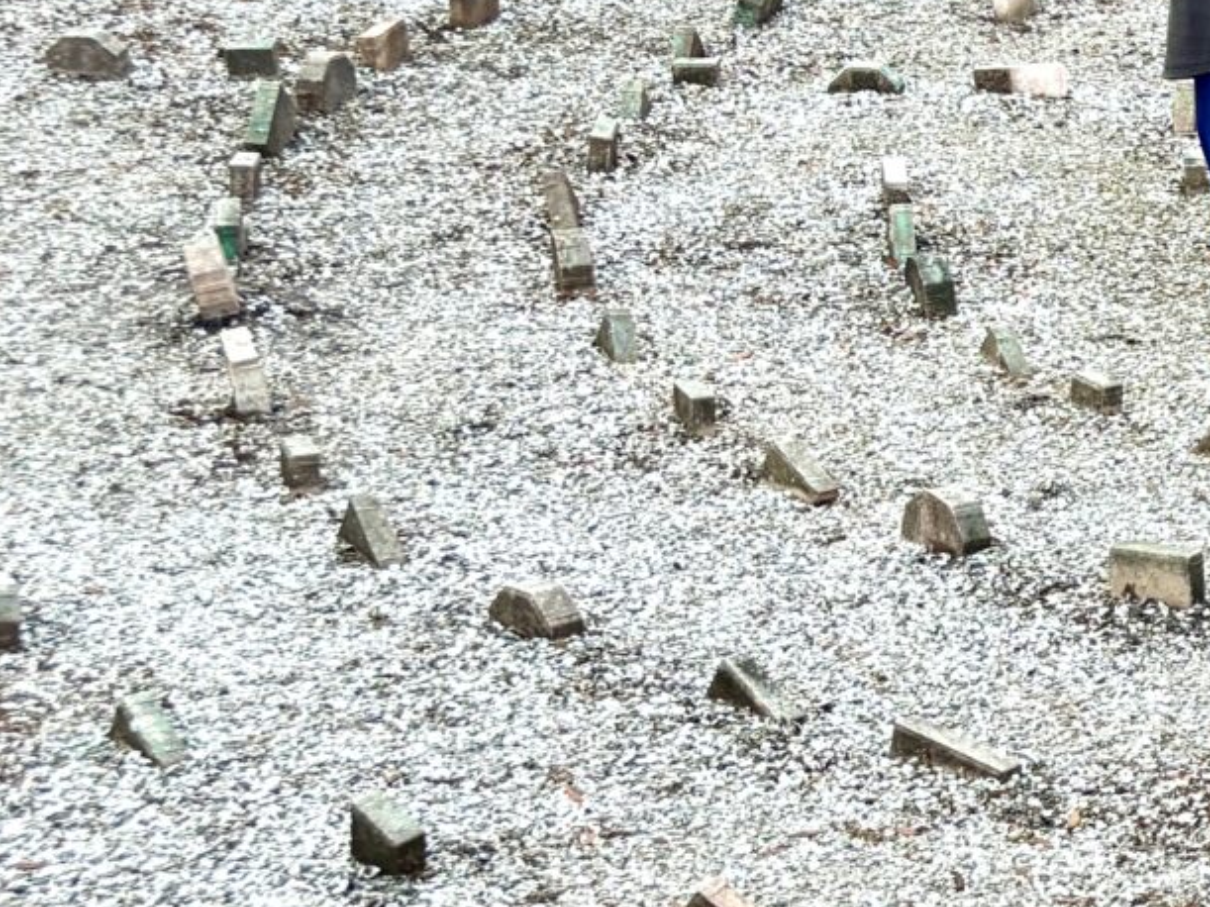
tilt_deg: -19.2
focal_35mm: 109
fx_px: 3809
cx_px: 2212
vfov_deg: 13.5
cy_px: 257
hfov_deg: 15.4
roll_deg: -1.3
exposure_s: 1/918
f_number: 1.6
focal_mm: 5.96
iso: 50
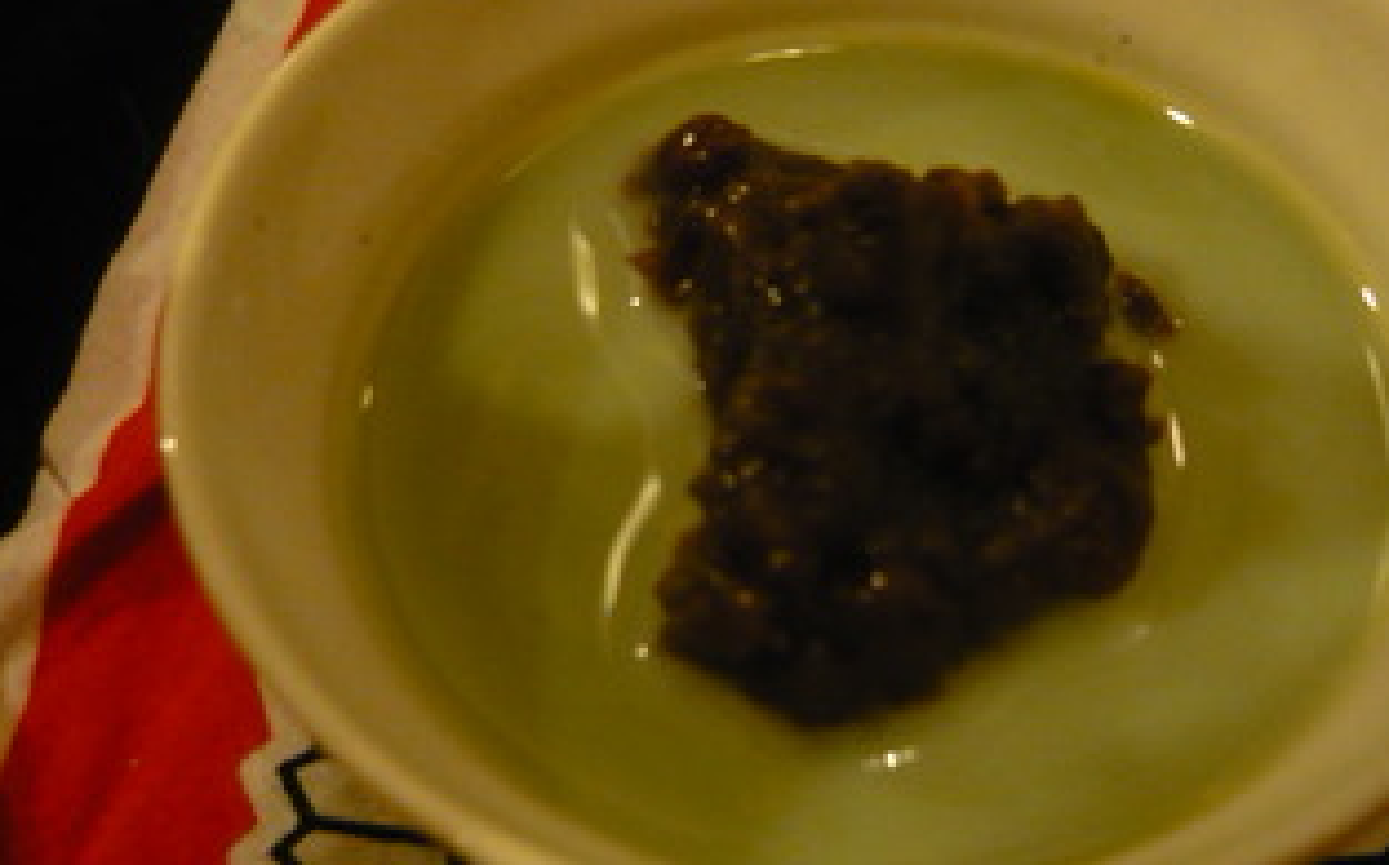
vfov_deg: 27.4
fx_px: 1778
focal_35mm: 47
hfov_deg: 42.5
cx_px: 825
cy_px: 464
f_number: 2.8
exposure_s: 1/8
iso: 400
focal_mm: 5.5
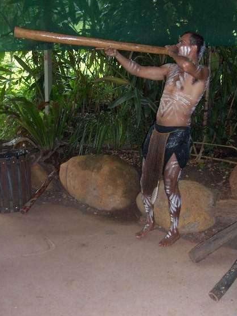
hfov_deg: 32.2
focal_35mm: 45
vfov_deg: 42.1
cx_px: 122
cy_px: 153
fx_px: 411
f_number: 2.8
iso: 100
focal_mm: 8
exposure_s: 1/60
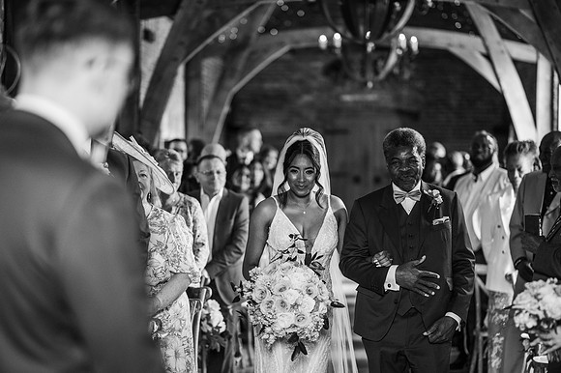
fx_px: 1324
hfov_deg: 23.9
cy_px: 186
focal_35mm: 85
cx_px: 280
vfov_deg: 16.1
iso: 800
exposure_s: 1/200
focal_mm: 85
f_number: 1.8
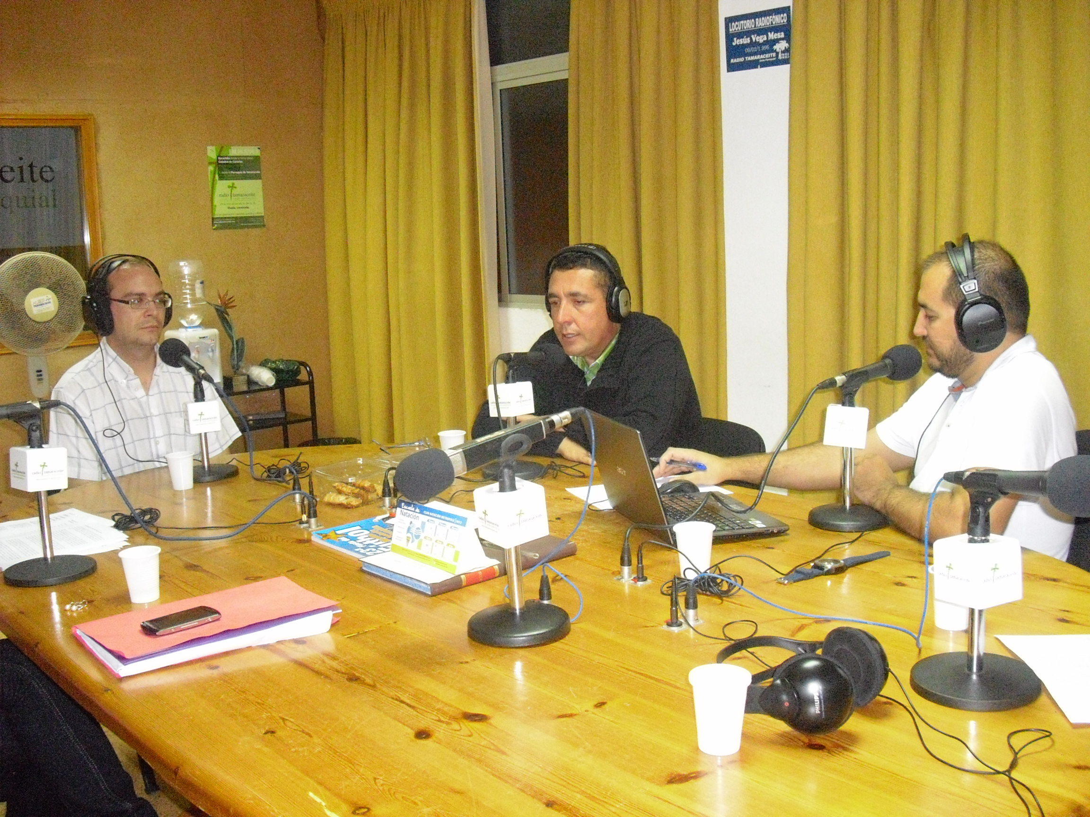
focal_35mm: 38
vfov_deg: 37.7
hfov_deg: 49.0
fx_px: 1197
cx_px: 545
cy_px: 408
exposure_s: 1/100
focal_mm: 6.2
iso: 800
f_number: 2.8
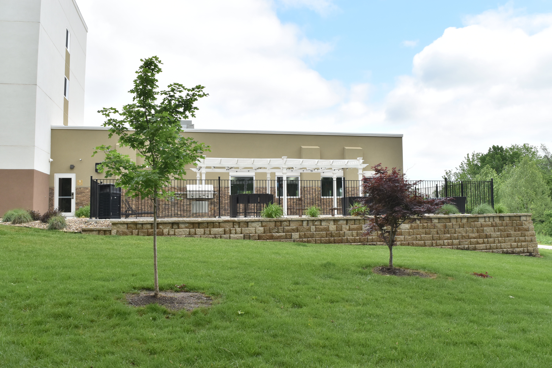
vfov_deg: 40.0
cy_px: 184
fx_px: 506
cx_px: 276
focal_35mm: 33
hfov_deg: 57.2
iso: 400
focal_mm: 22
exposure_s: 1/400
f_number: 11
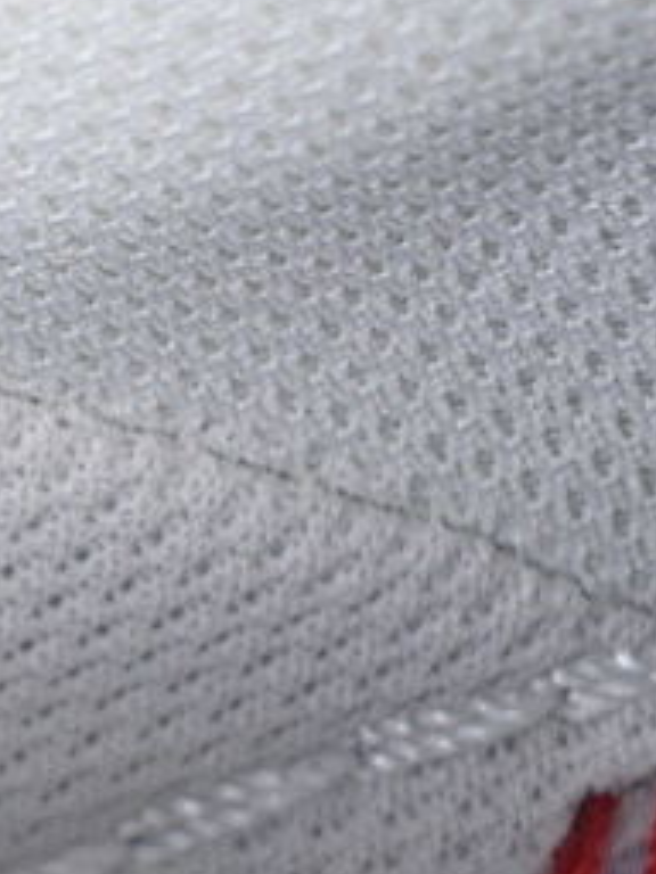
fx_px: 7681
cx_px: -868
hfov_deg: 4.8
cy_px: 710
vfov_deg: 6.5
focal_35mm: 304
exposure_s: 1/80
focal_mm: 50
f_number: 7.1
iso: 160
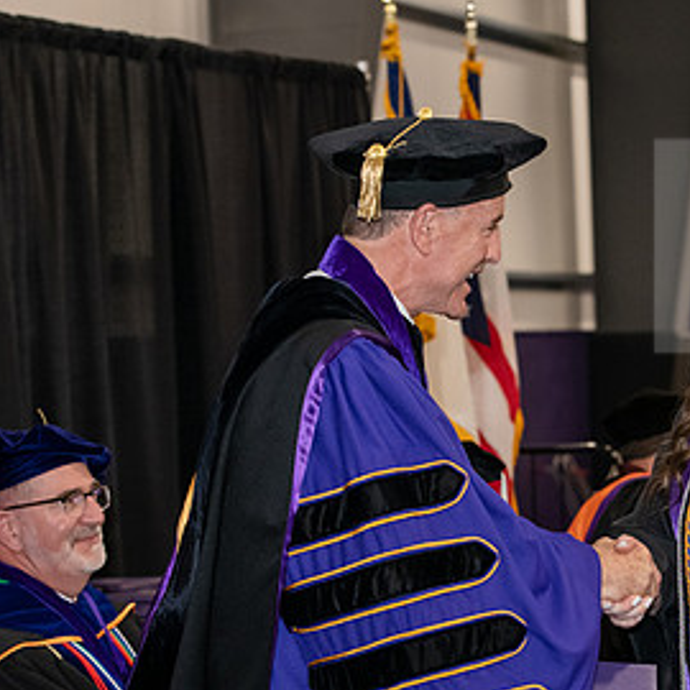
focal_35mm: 128
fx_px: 2887
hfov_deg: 13.5
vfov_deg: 13.6
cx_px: 578
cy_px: 448
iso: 2500
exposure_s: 1/200
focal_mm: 70
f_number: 5
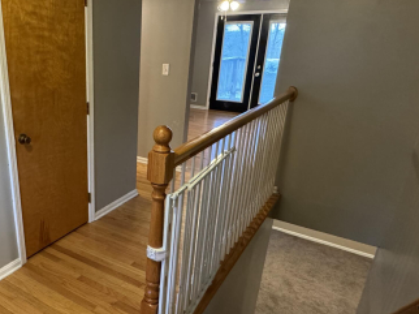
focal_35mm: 29
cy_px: 173
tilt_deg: -21.6
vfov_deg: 48.1
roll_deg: +0.1
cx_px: 111
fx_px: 351
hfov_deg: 58.9
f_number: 2.2
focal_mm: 2.22
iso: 800
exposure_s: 1/60
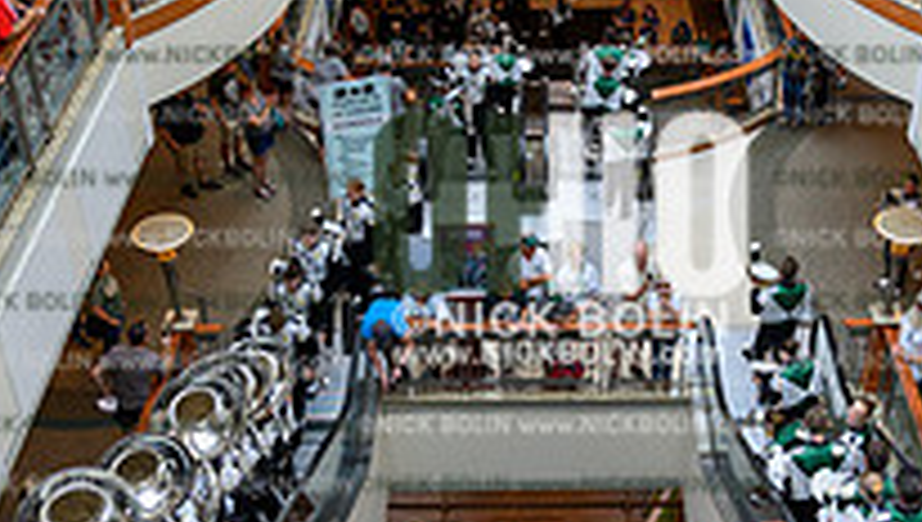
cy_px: 238
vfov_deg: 21.9
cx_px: 560
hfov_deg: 37.6
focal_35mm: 55
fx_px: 1347
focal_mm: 24
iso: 800
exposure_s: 1/800
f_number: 4
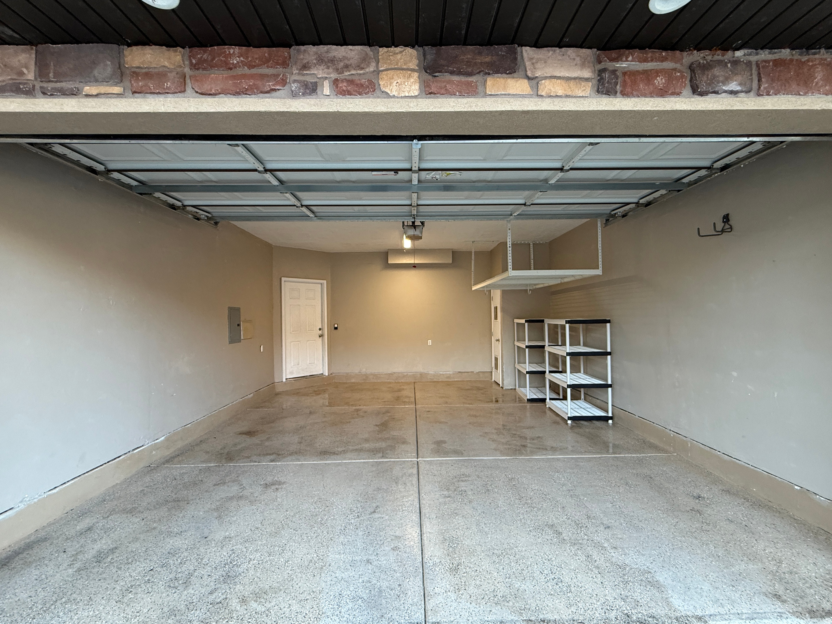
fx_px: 336
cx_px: 416
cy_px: 312
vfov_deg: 85.7
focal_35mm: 14
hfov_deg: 102.1
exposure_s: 1/60
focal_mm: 2.22
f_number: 2.2
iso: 200
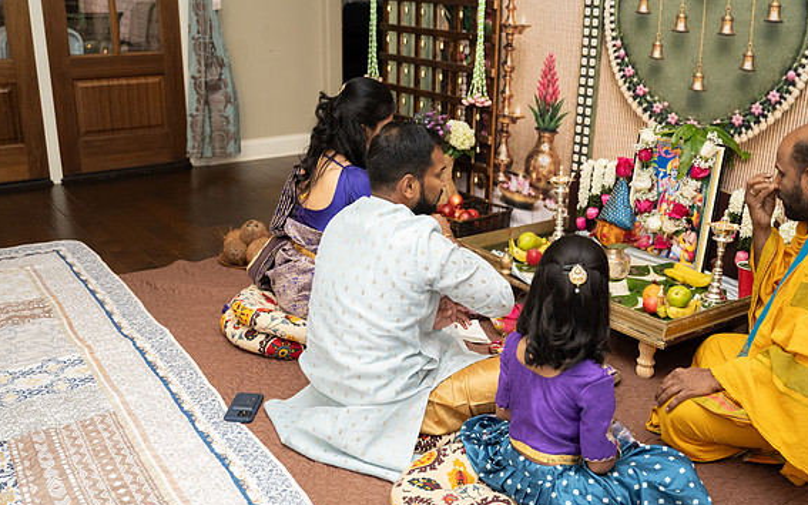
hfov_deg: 50.4
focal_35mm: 39
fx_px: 859
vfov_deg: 32.7
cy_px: 252
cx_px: 409
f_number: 3.2
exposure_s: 1/160
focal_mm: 36
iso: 1000
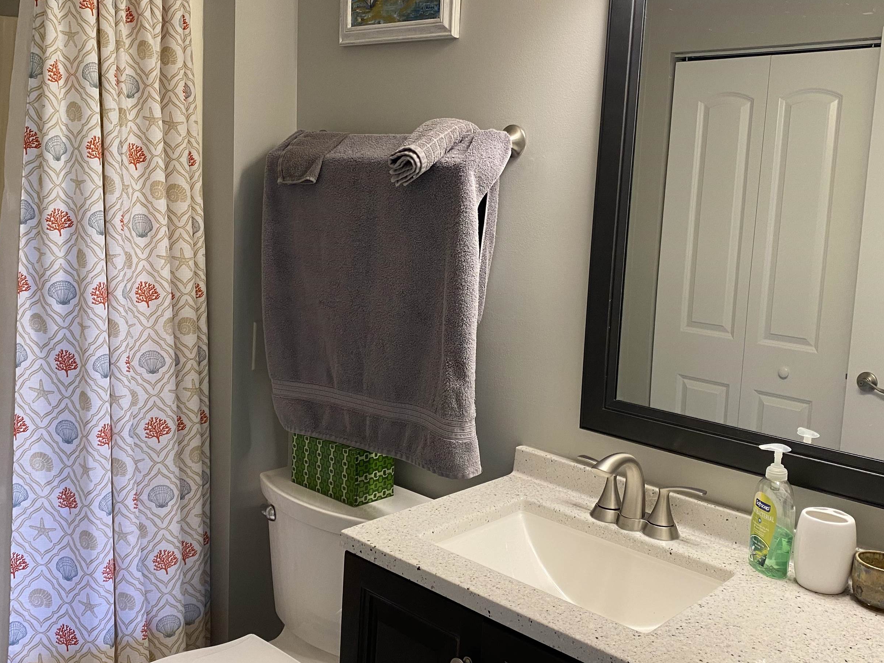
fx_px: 843
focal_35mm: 33
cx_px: 470
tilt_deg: -8.5
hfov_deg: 55.3
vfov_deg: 42.9
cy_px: 319
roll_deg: -4.1
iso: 125
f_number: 1.8
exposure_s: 1/60
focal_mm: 4.25
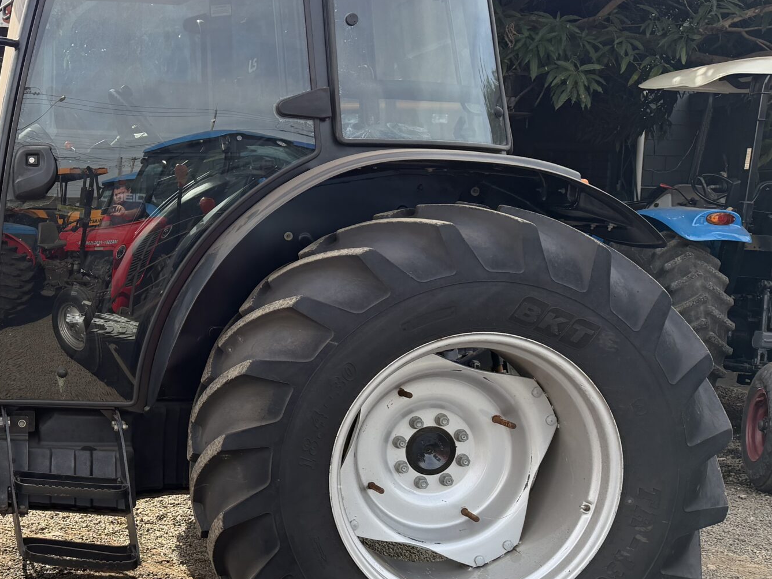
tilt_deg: -5.4
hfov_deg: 37.6
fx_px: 1026
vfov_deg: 31.5
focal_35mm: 46
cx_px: 34
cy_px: 316
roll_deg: -2.1
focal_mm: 6.76
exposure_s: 1/1314
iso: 100
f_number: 1.78
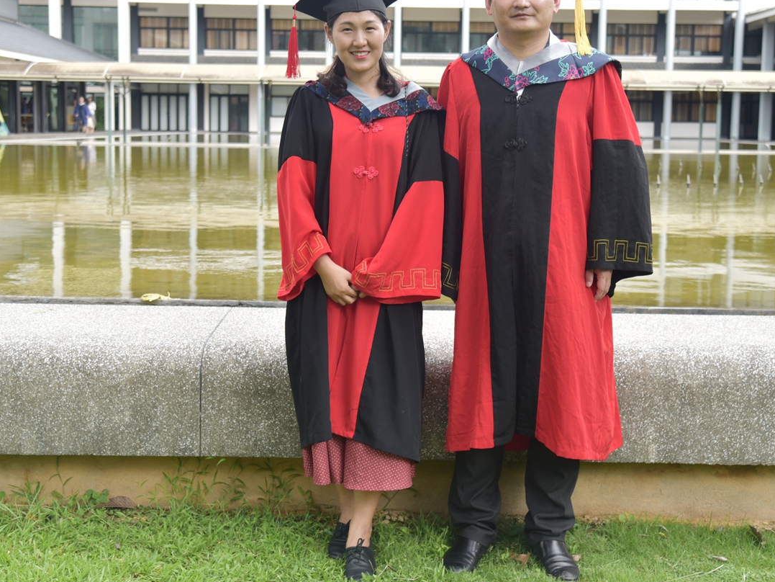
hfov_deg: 38.2
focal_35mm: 50
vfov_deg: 29.0
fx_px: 1120
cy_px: 228
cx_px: 402
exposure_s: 1/80
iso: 400
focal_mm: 35
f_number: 4
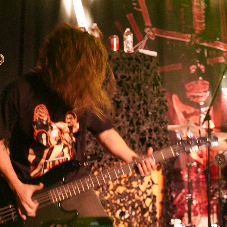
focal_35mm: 83
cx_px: 80
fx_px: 616
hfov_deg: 20.8
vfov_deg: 20.9
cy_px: 113
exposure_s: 1/50
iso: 12800
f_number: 4
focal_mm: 65
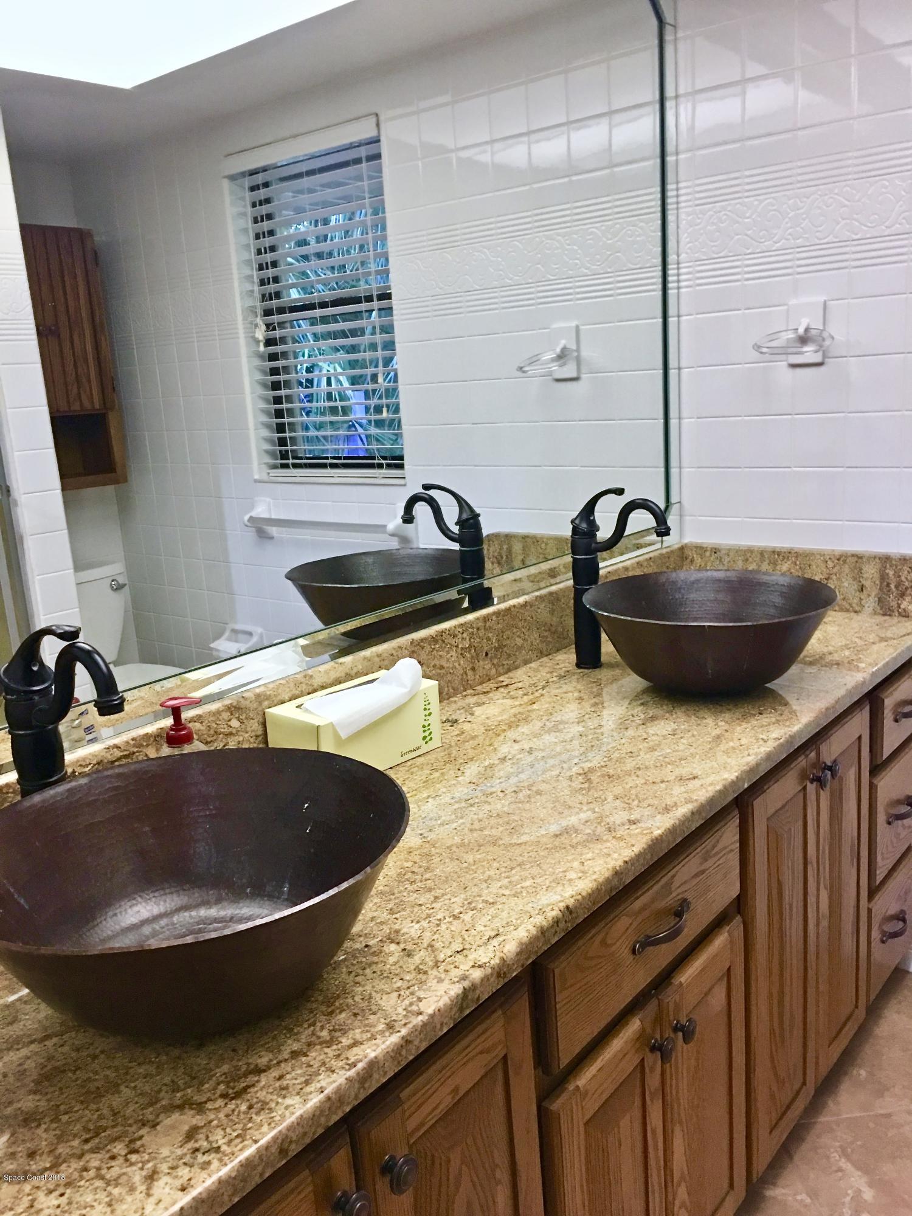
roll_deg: +2.8
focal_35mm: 29
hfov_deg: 48.2
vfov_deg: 61.7
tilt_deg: -10.5
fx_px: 1019
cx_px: 456
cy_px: 608
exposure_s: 1/15
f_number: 2.2
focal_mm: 4.15
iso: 100
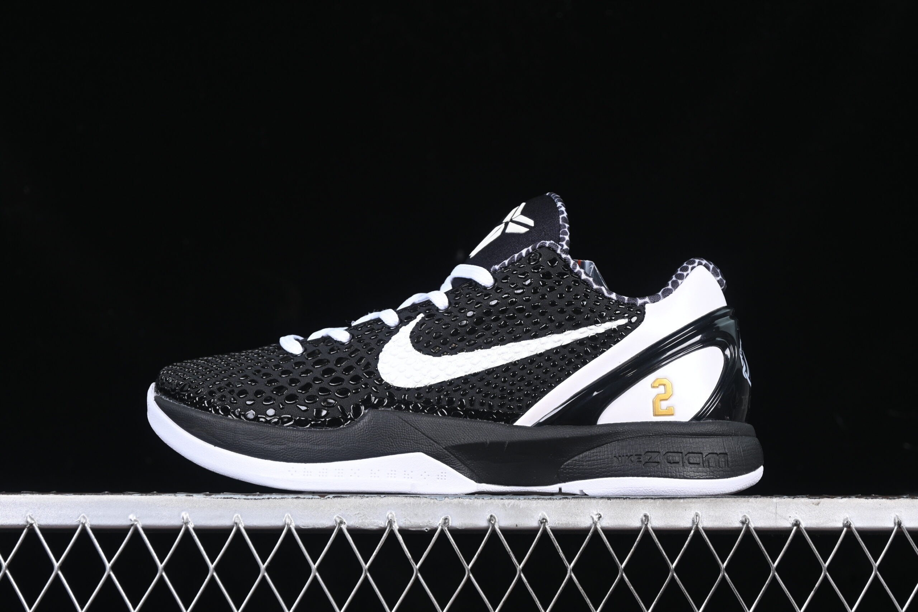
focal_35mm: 75
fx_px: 1912
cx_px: 459
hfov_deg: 27.0
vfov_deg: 18.2
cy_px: 306
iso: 160
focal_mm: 50
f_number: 6.3
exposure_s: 1/50
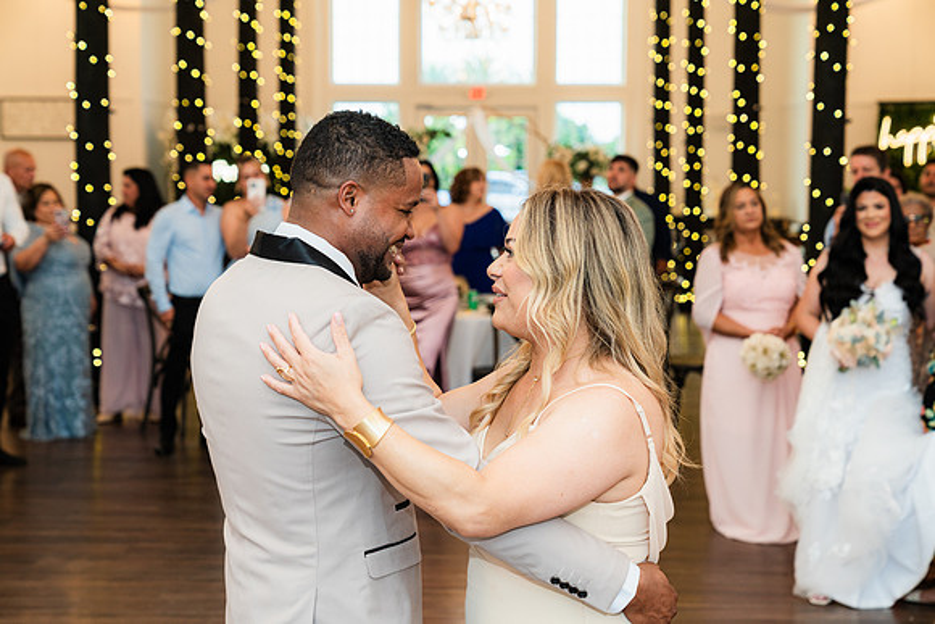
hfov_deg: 29.9
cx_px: 468
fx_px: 1752
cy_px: 312
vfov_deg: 20.2
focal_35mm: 67
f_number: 4.5
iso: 400
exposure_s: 1/125
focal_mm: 67
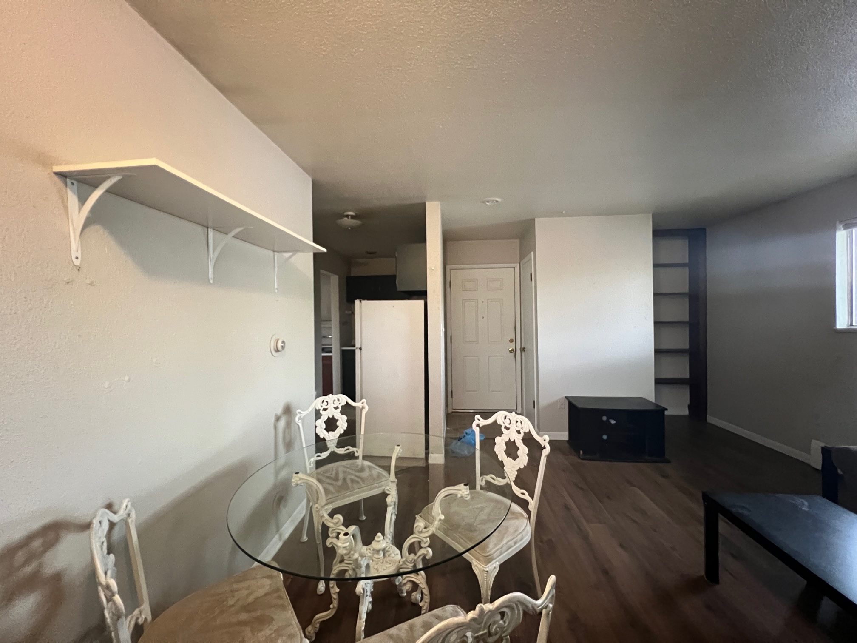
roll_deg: +1.1
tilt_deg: -0.5
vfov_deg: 89.9
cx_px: 428
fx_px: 322
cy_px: 322
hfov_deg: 106.2
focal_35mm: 13
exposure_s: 1/30
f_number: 1.8
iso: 1000
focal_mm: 1.57
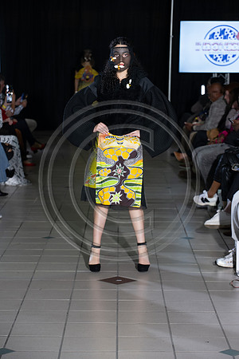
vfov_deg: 19.5
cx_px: 120
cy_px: 180
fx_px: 1046
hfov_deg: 13.0
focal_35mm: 105
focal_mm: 105
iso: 1250
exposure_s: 1/160
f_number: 5.6
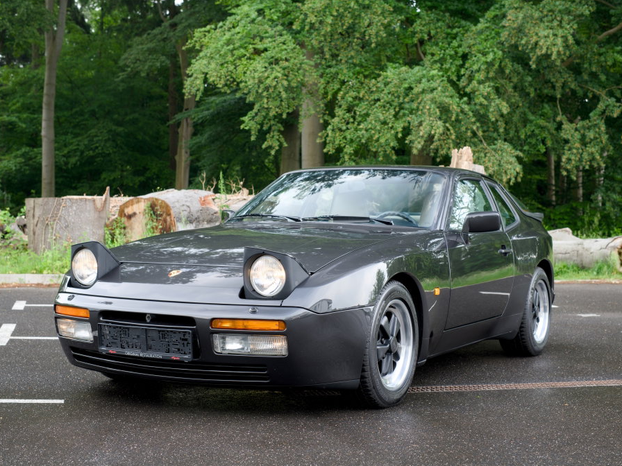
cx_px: 318
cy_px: 232
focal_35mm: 55
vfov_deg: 26.6
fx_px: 988
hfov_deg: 34.9
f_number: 8
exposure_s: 1/20
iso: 100
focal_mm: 50
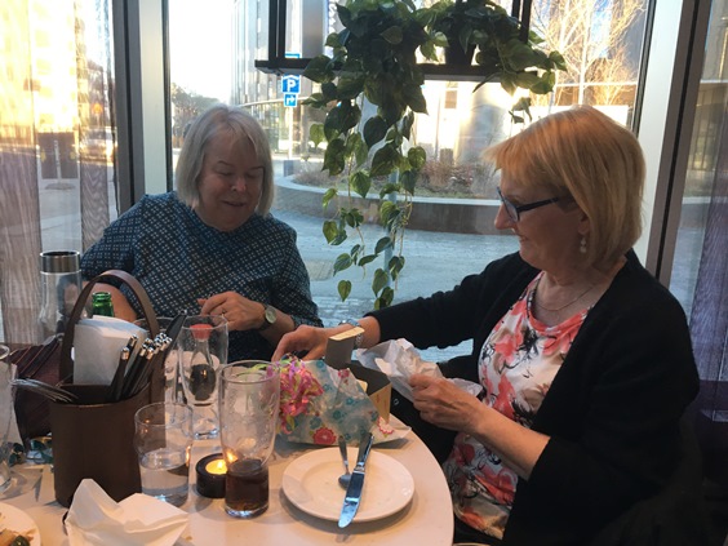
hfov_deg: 61.7
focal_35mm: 29
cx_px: 364
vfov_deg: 48.2
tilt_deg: -12.8
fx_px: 610
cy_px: 273
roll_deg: -3.3
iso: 50
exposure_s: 1/33
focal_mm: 4.15
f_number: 2.2
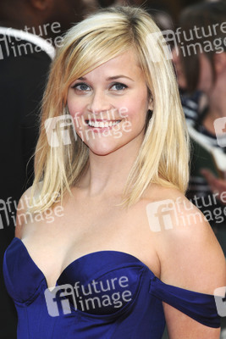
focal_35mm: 248
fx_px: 2328
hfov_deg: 5.6
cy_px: 170
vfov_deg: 8.3
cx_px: 113
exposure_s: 1/160
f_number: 5.6
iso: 640
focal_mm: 165
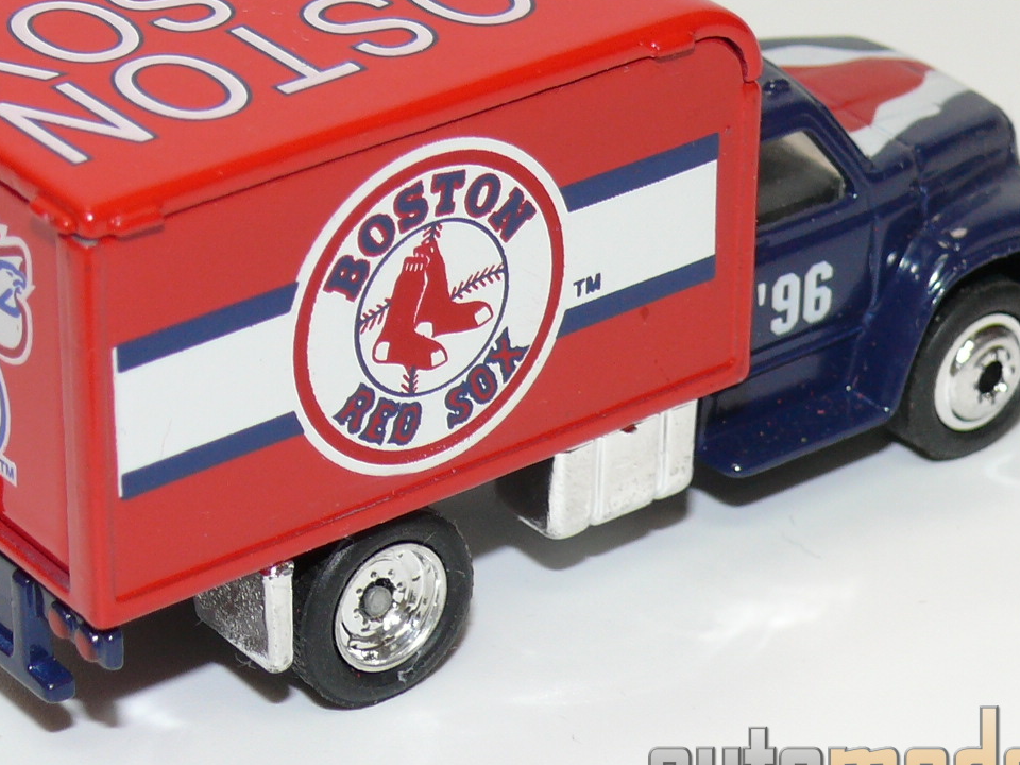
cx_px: 403
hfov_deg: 13.6
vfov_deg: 10.2
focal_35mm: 145
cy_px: 231
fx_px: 4273
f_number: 4
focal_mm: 12.3
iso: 100
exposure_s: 1/30
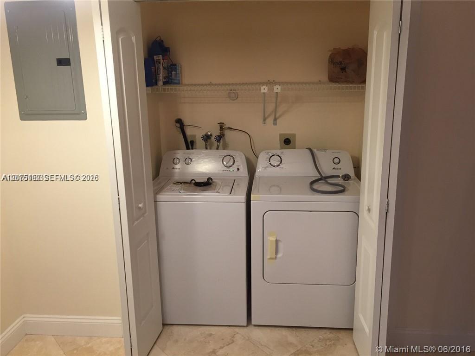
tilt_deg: -14.1
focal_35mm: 29
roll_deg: -0.6
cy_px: 178
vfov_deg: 48.2
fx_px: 398
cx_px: 238
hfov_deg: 61.7
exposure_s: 1/30
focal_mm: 4.15
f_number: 2.2
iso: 64
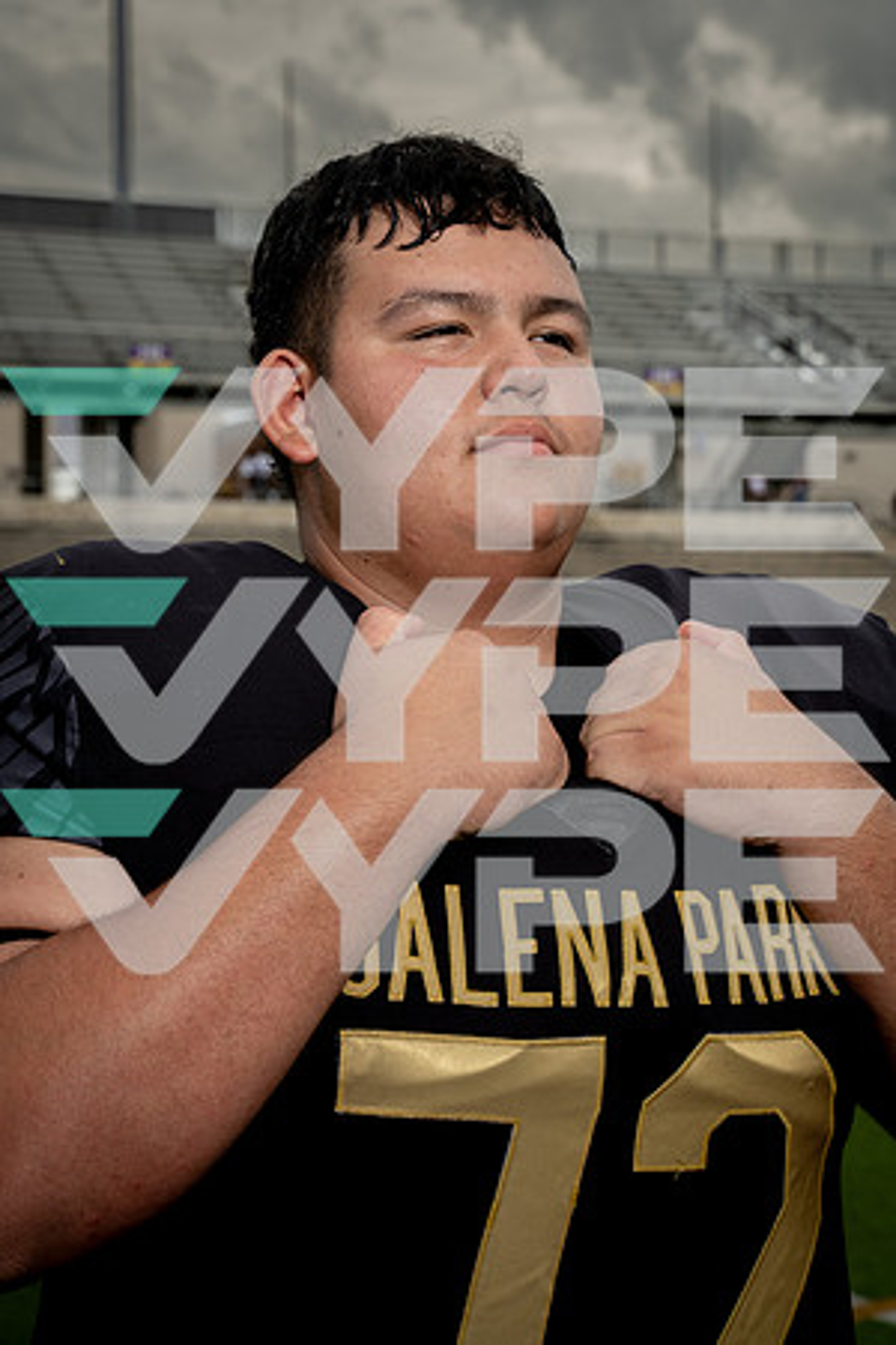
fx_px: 2613
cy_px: 672
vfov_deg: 28.8
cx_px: 448
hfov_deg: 19.5
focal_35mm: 70
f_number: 8
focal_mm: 70
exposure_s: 1/250
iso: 250
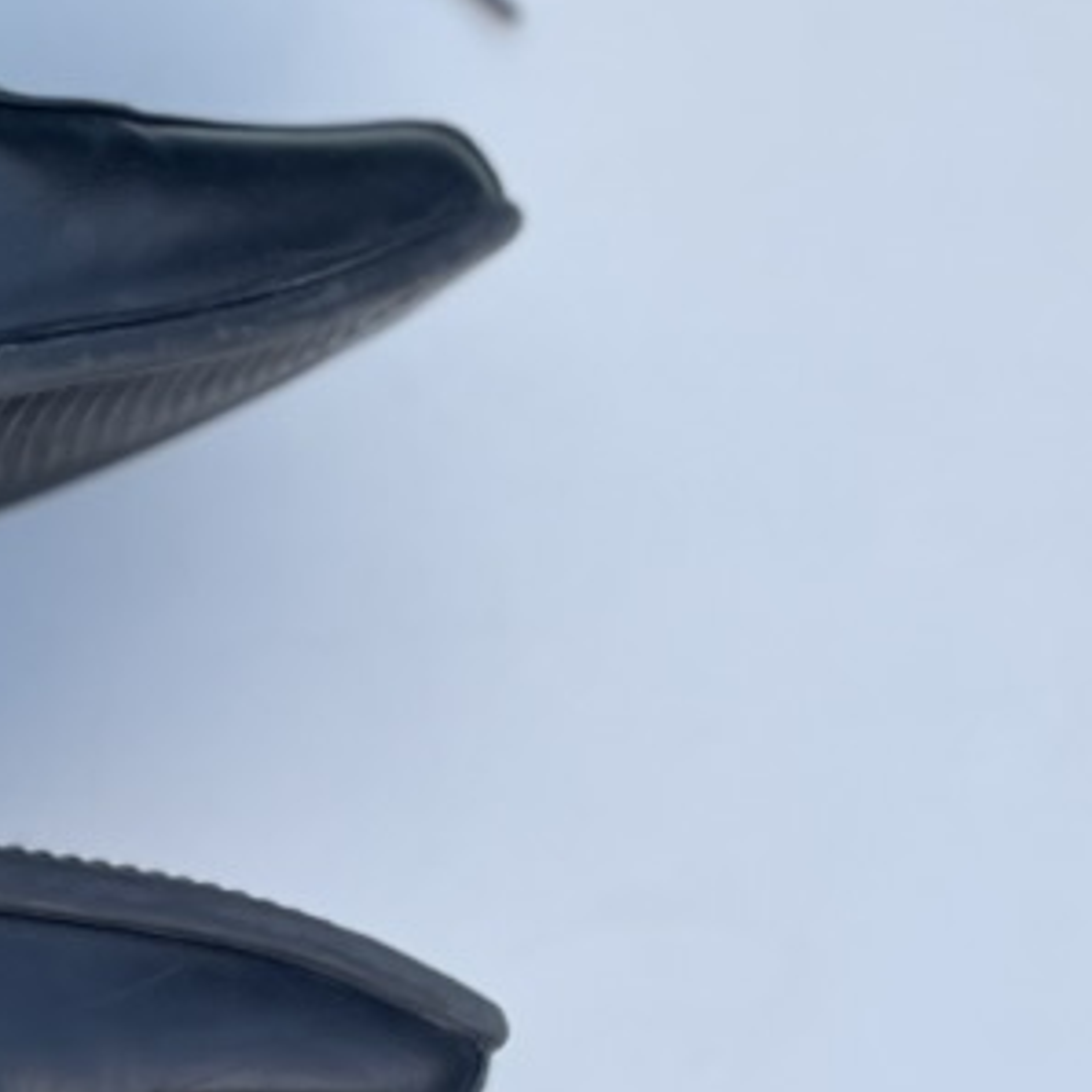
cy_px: 685
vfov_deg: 21.9
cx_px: -257
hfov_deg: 20.4
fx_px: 2820
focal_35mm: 79
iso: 64
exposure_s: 1/121
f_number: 1.6
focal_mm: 4.2
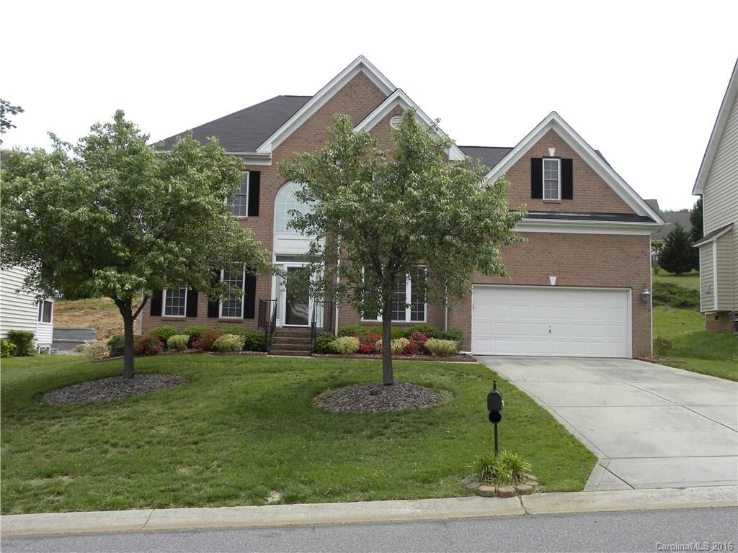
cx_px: 369
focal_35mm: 33
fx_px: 704
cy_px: 276
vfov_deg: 42.9
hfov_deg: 55.4
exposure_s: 1/263
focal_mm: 5.9
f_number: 4.5
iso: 64
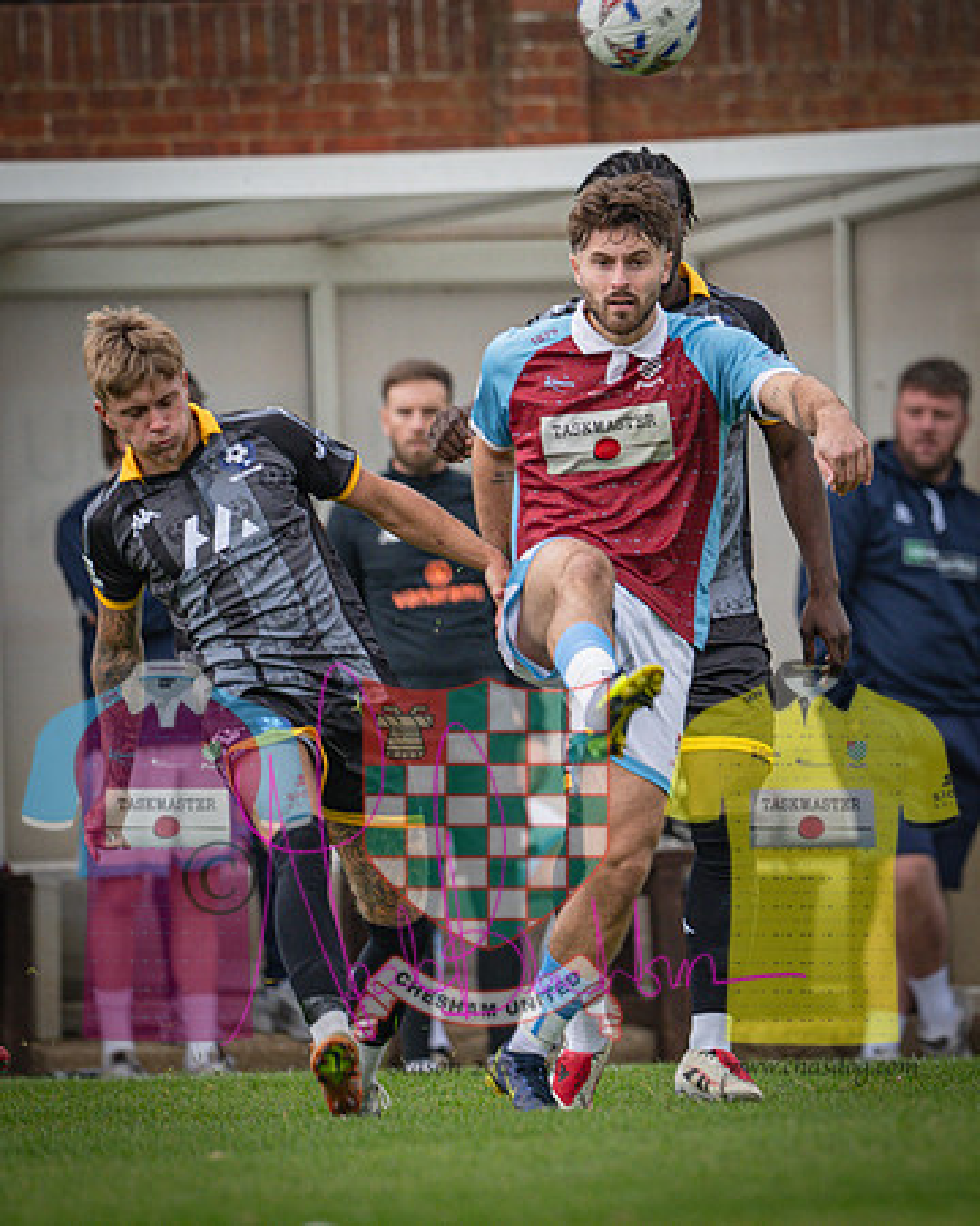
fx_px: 31653
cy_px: 631
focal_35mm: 873
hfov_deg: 1.8
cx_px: 846
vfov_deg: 2.2
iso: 640
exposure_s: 1/1000
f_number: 4.5
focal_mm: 400
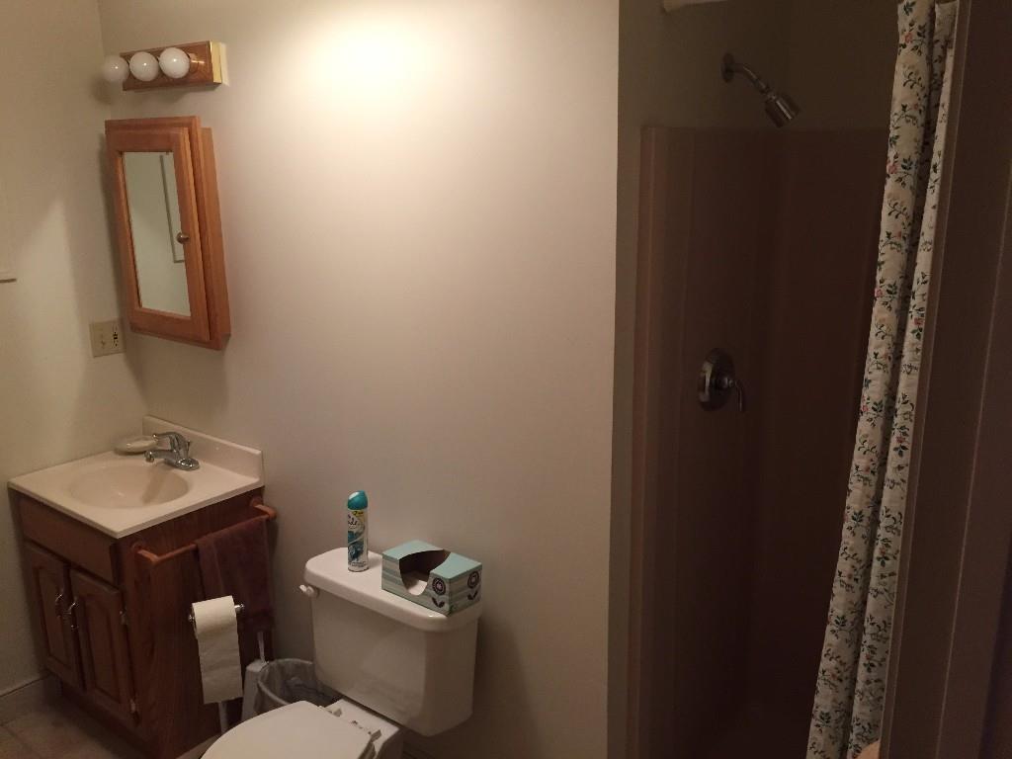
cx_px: 506
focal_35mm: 29
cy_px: 380
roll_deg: +0.0
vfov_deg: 48.2
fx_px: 848
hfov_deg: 61.7
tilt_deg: -13.8
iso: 160
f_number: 2.2
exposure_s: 1/30
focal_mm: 4.15
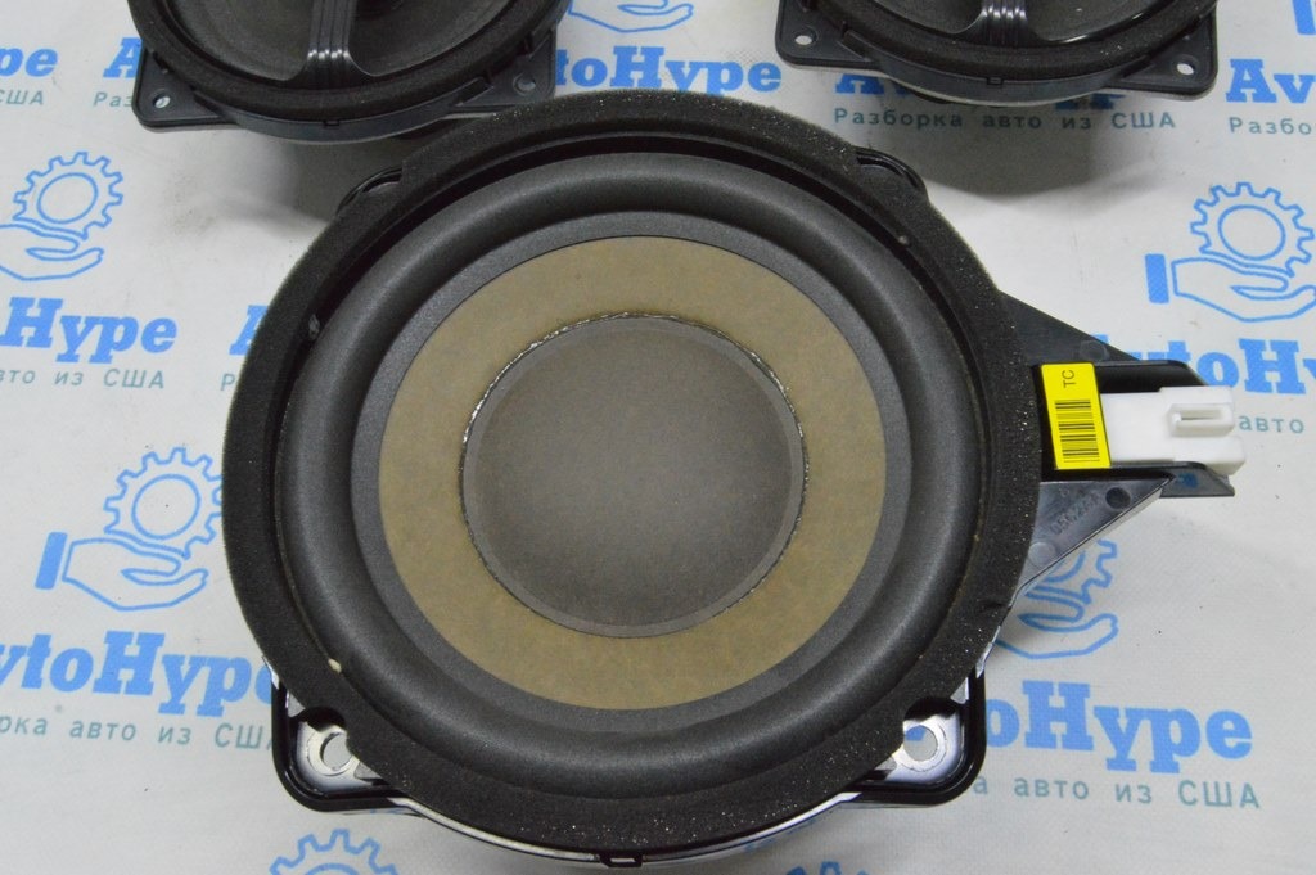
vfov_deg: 39.9
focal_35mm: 33
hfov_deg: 57.3
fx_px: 1205
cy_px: 438
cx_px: 658
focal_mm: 22
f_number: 20
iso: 6400
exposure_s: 1/20
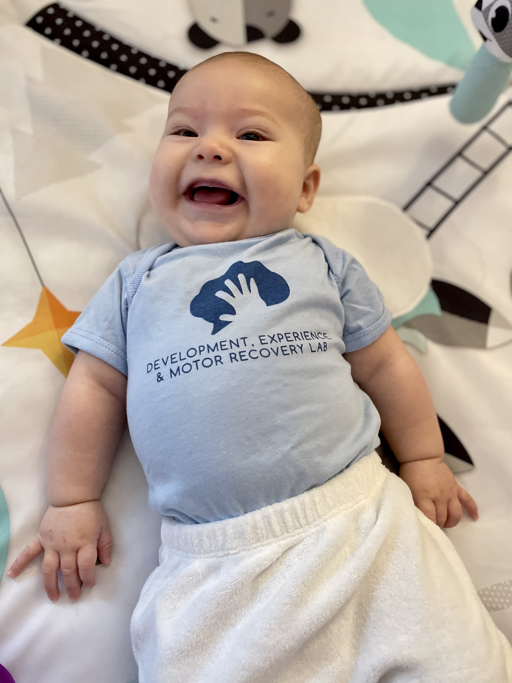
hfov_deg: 53.1
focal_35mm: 26
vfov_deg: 67.3
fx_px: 513
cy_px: 342
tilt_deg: -71.1
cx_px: 256
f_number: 1.6
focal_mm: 4.2
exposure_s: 1/60
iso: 500
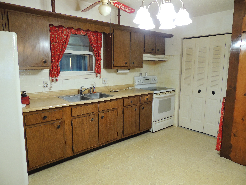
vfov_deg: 56.8
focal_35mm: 24
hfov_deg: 71.6
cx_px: 123
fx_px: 171
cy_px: 92
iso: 400
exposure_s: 1/30
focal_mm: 4.3
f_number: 3
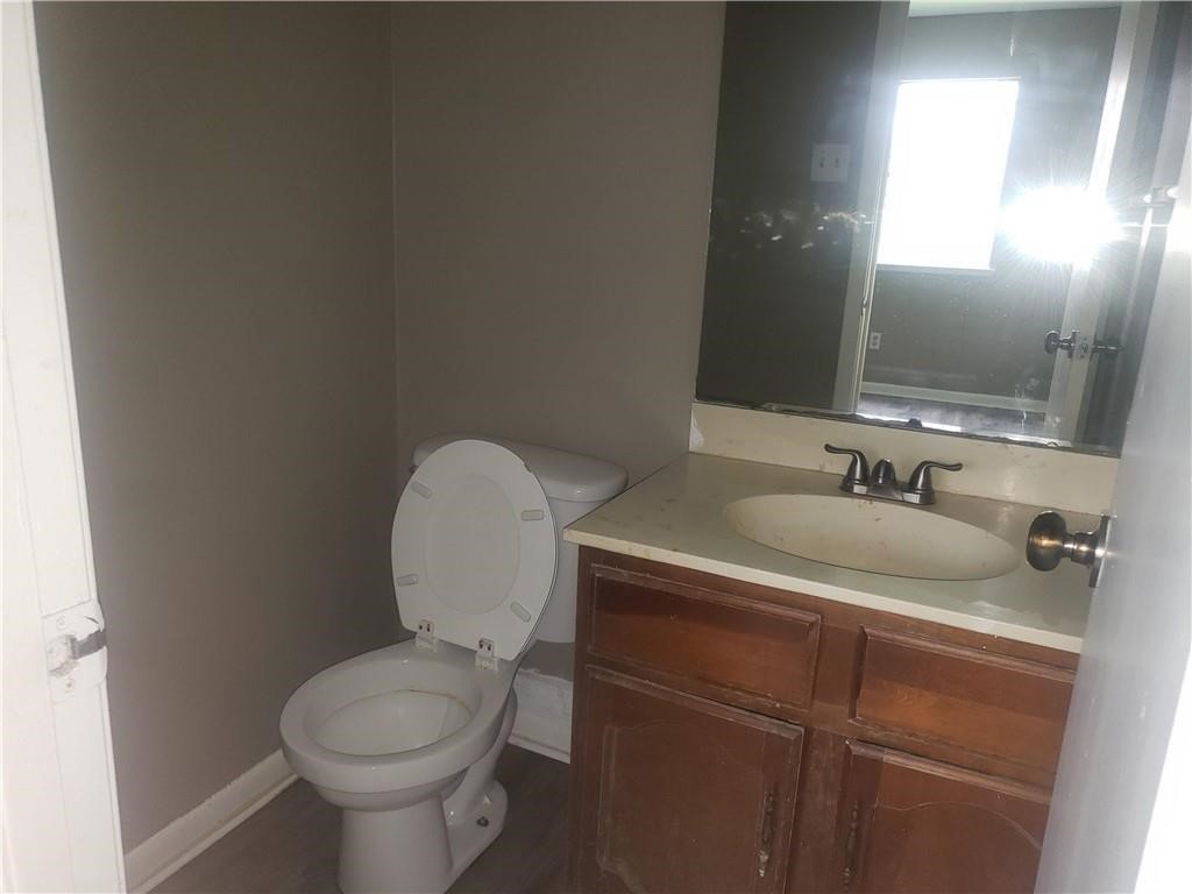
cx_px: 596
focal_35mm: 26
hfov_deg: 67.3
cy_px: 447
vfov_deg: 53.1
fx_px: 895
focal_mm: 4.3
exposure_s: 1/50
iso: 100
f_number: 1.5
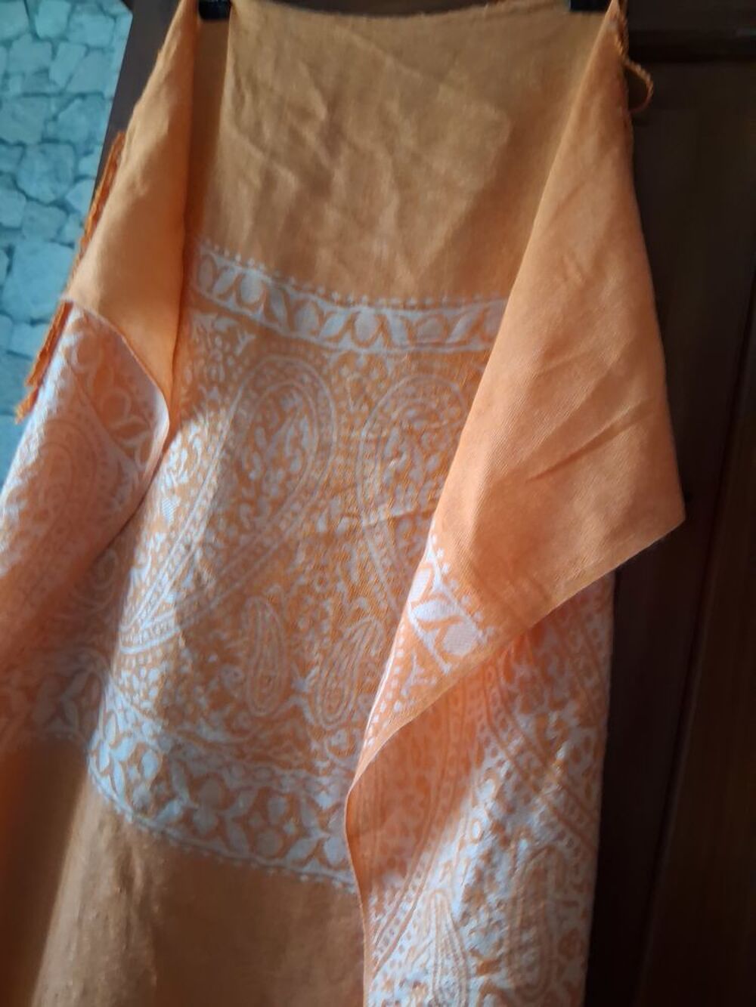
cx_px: 378
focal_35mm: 26
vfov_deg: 67.3
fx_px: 757
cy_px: 504
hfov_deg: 53.1
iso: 500
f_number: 1.8
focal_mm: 3.98
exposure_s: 1/24
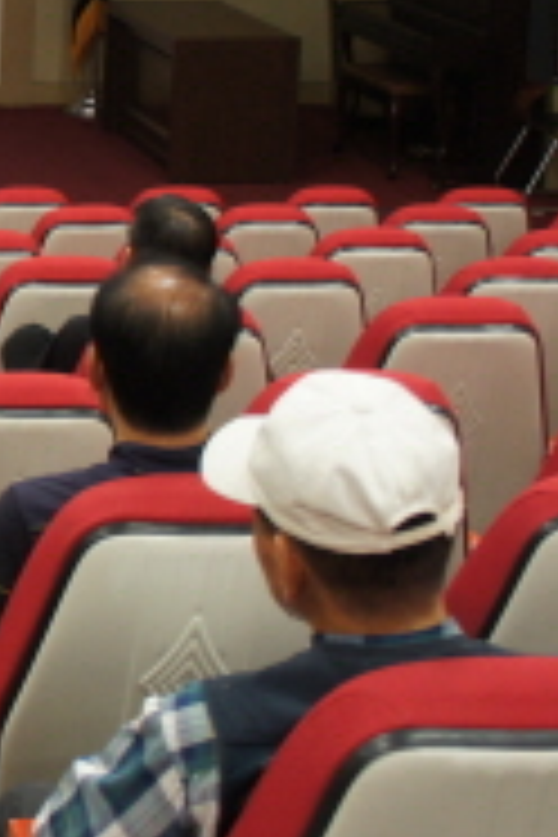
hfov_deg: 11.9
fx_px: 2433
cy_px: 220
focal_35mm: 105
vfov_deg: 19.4
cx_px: -504
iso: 640
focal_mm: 21
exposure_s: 1/40
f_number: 4
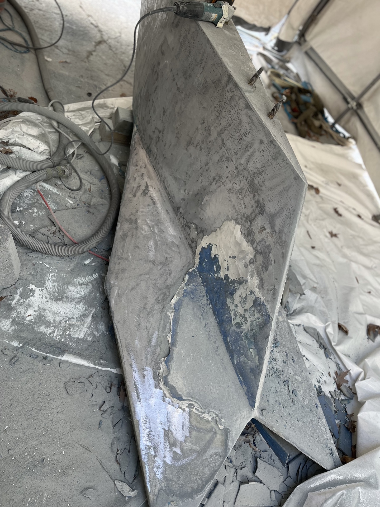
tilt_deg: -44.9
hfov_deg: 53.1
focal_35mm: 26
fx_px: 381
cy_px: 254
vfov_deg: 67.3
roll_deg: -42.5
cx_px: 190
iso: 64
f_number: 1.6
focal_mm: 5.1
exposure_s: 1/121
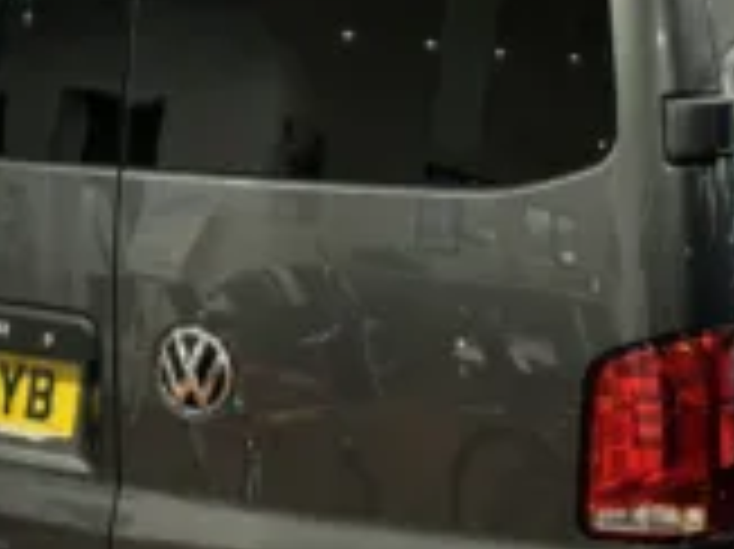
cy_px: 178
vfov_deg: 18.4
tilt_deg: -8.2
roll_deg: -0.2
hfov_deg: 24.4
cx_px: 468
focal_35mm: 80
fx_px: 1695
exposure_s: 1/50
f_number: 1.6
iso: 80
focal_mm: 5.96
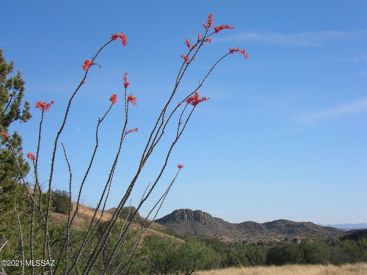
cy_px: 138
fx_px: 657
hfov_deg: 31.2
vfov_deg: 23.7
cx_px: 184
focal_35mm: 62
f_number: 8.2
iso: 50
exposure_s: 1/144
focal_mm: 9.6
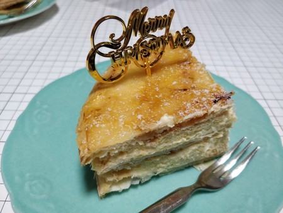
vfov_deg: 56.9
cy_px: 106
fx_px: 196
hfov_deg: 71.6
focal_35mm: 24
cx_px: 142
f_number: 1.7
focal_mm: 4.1
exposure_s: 1/50
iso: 500
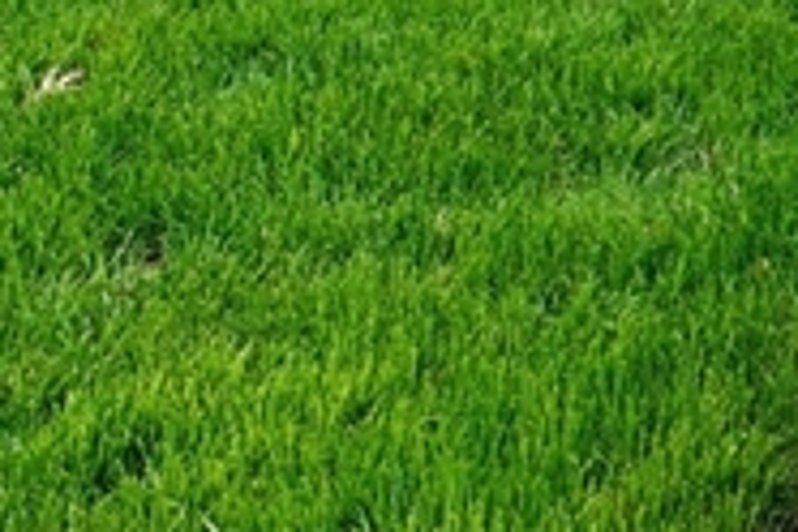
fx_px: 1707
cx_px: 1510
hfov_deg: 18.9
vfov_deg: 13.8
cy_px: -663
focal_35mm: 77
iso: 100
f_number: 4
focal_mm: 14
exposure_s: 1/250
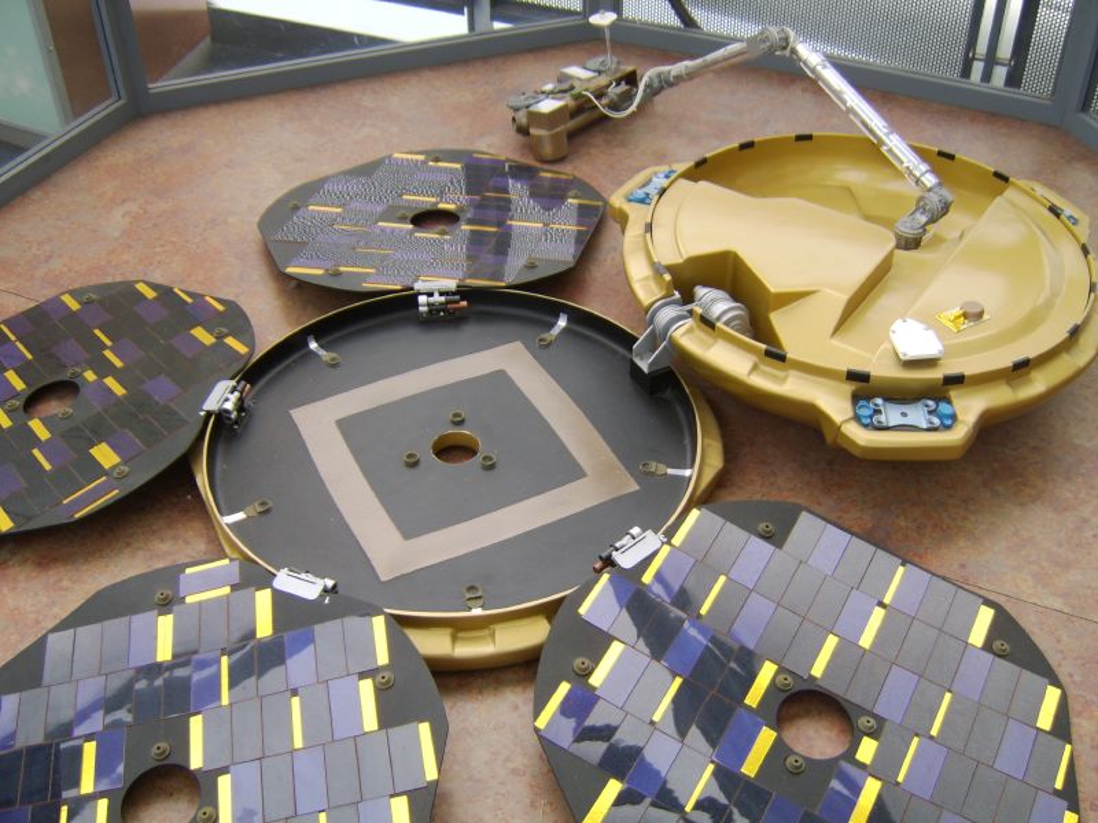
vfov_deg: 45.4
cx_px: 549
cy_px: 412
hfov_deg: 58.4
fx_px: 983
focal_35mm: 31
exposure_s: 1/84
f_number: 2.7
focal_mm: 8.13
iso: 71
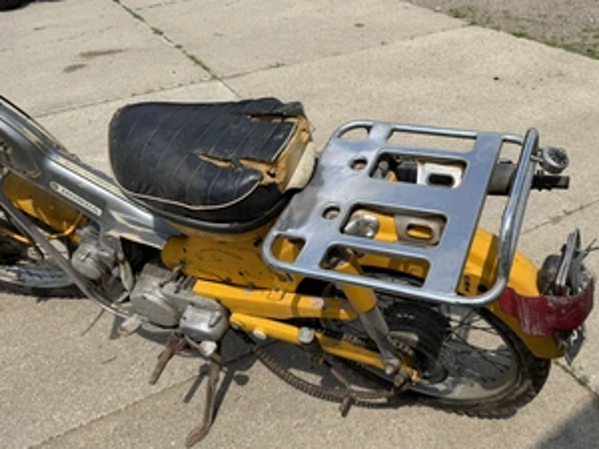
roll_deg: +2.6
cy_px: 200
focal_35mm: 32
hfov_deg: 55.7
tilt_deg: -29.2
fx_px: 554
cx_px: 397
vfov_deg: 44.1
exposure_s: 1/4975
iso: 80
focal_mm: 6.76
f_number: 1.78
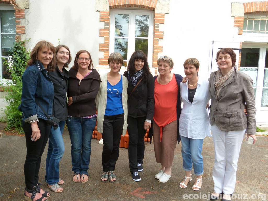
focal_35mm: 29
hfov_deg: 61.7
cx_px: 134
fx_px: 225
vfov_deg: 48.2
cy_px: 100
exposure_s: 1/160
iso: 100
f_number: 4
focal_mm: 5.1
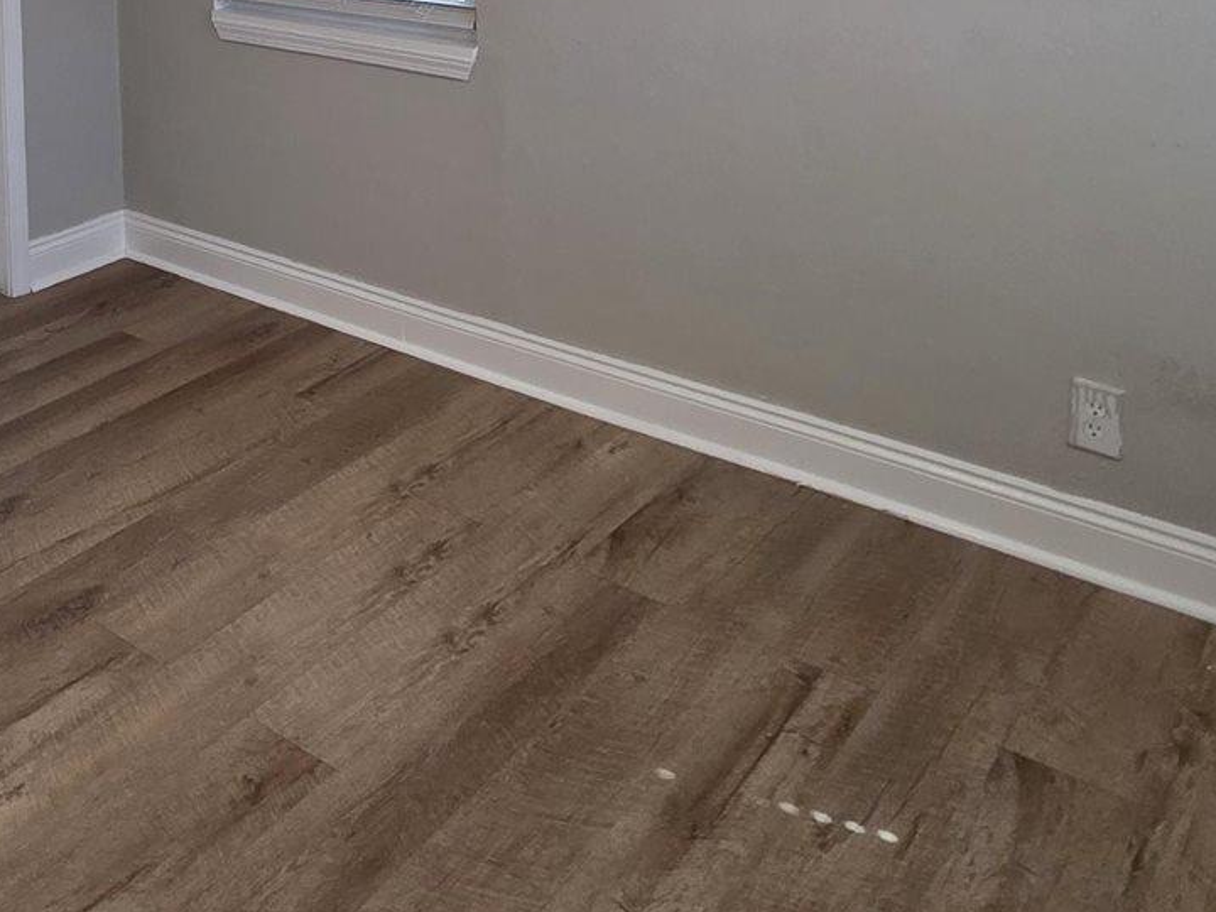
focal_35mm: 37
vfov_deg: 33.6
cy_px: -96
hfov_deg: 48.3
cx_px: 312
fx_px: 1300
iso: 160
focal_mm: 2.2
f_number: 1.9
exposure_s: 1/120
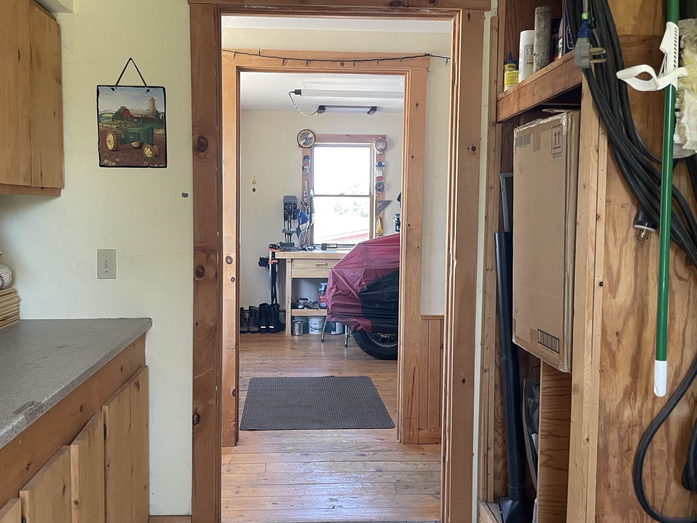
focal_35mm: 33
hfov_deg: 55.3
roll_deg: +0.3
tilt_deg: -4.1
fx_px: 664
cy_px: 257
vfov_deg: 42.9
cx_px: 341
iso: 125
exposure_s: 1/67
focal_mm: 4.2
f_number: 1.6
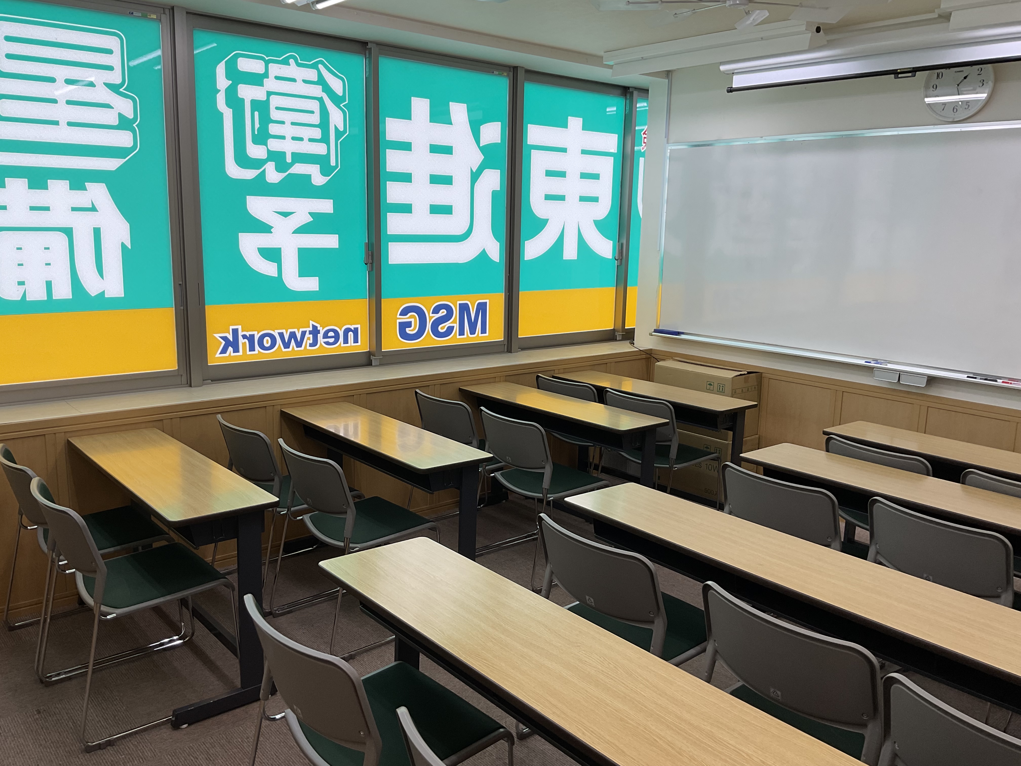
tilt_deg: -11.3
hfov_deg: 61.7
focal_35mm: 29
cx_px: 510
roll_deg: -1.3
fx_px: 855
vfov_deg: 48.2
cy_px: 383
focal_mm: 3
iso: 25
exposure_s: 1/100
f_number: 1.8
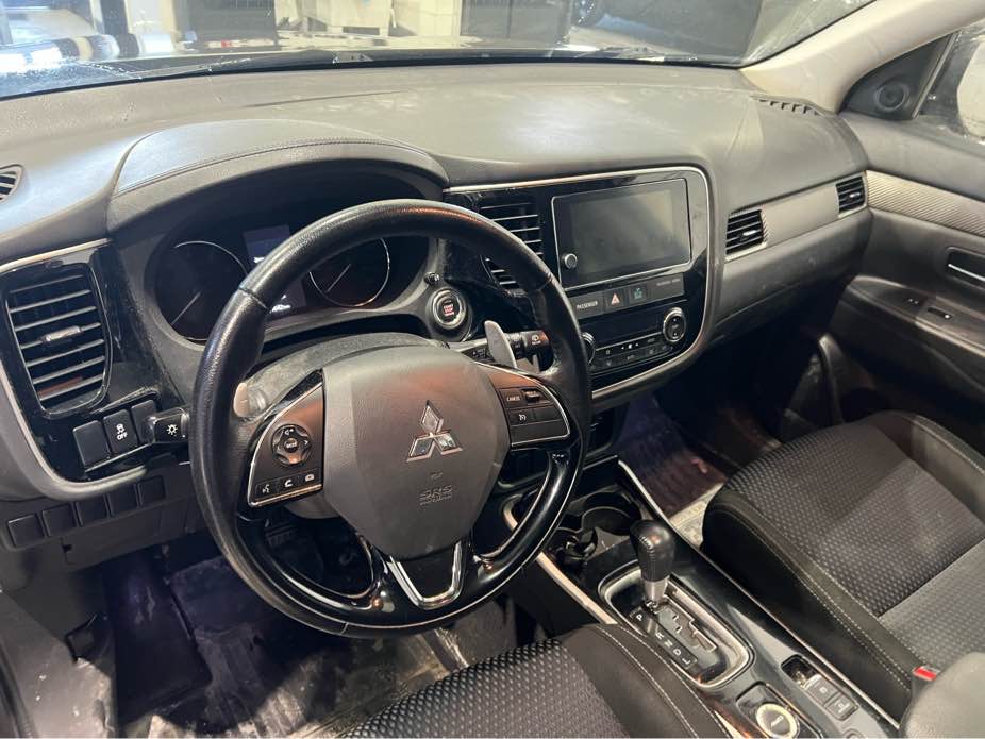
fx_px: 740
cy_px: 370
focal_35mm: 26
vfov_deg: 53.1
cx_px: 492
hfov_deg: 67.3
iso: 500
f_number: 1.5
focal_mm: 5.7
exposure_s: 1/40
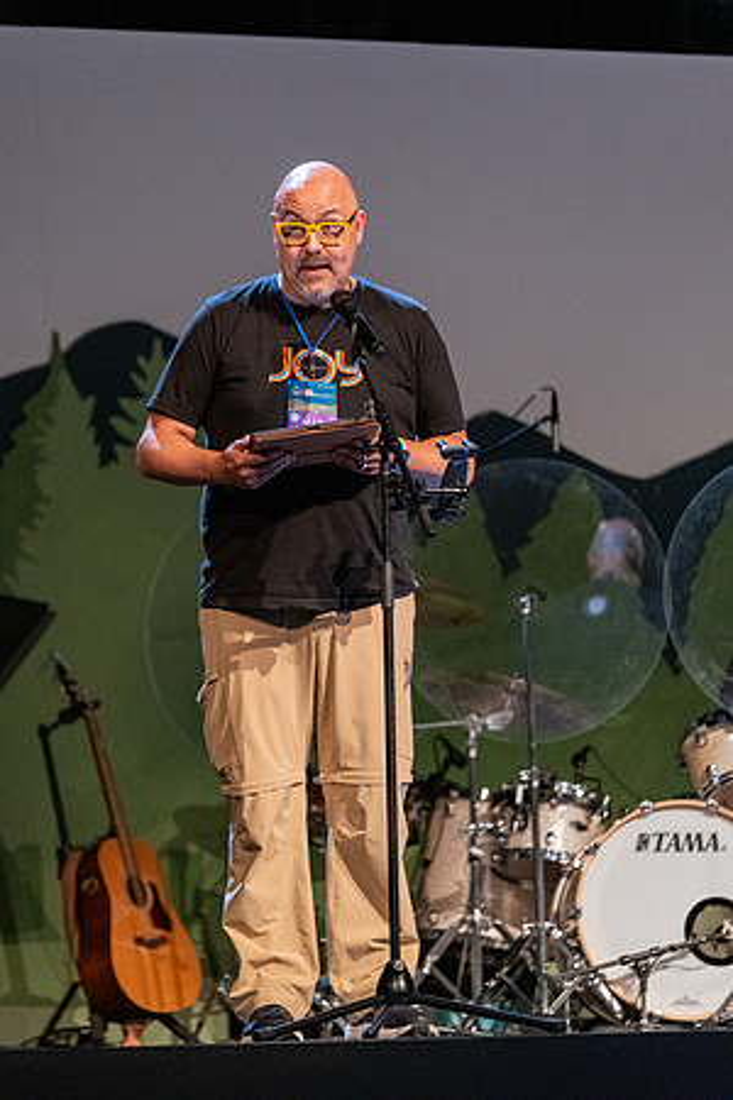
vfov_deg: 11.1
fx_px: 5680
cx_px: 366
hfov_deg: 7.4
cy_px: 550
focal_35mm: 186
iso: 5000
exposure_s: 1/180
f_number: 2.8
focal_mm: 124.3
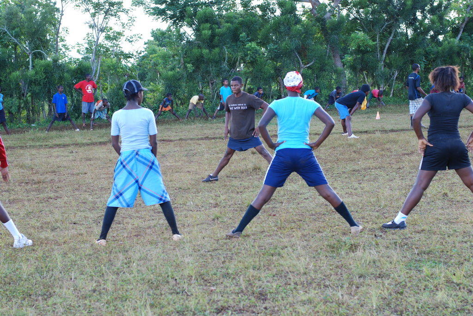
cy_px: 158
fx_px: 986
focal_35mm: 75
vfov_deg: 18.2
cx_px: 236
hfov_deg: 27.0
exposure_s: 1/80
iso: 200
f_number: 4.5
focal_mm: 50
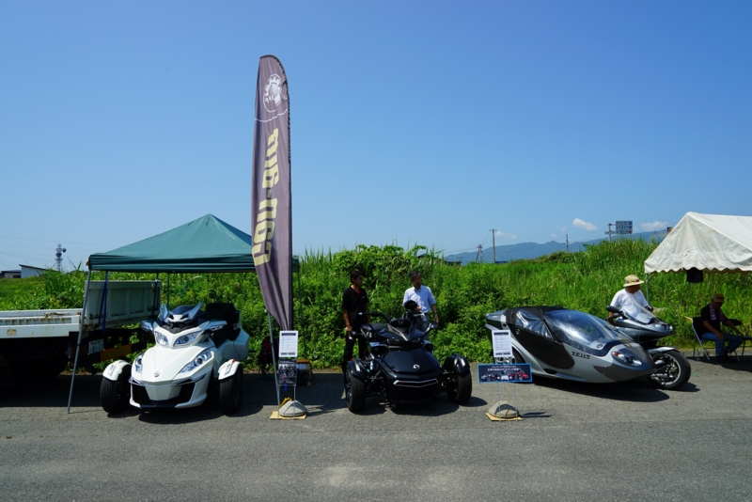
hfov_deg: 73.7
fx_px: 501
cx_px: 376
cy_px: 251
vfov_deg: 53.2
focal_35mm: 24
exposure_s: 1/200
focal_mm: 24
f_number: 11
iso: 100
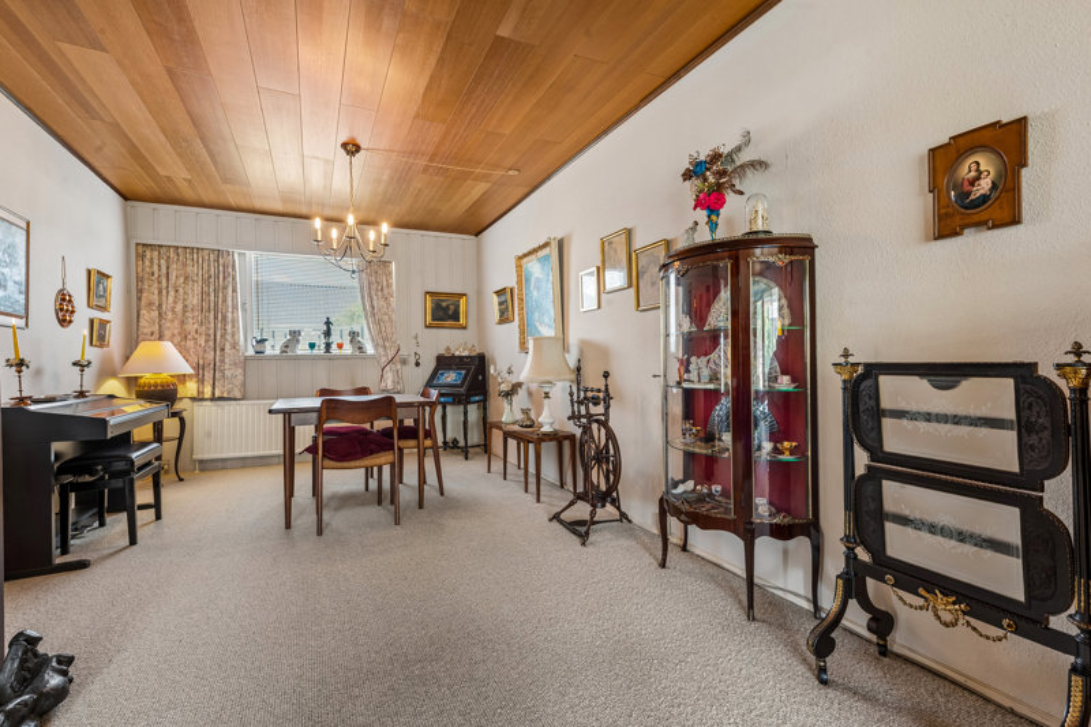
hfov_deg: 96.7
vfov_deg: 73.7
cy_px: 364
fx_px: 485
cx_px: 546
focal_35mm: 16
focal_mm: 16
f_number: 10
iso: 200
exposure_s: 1
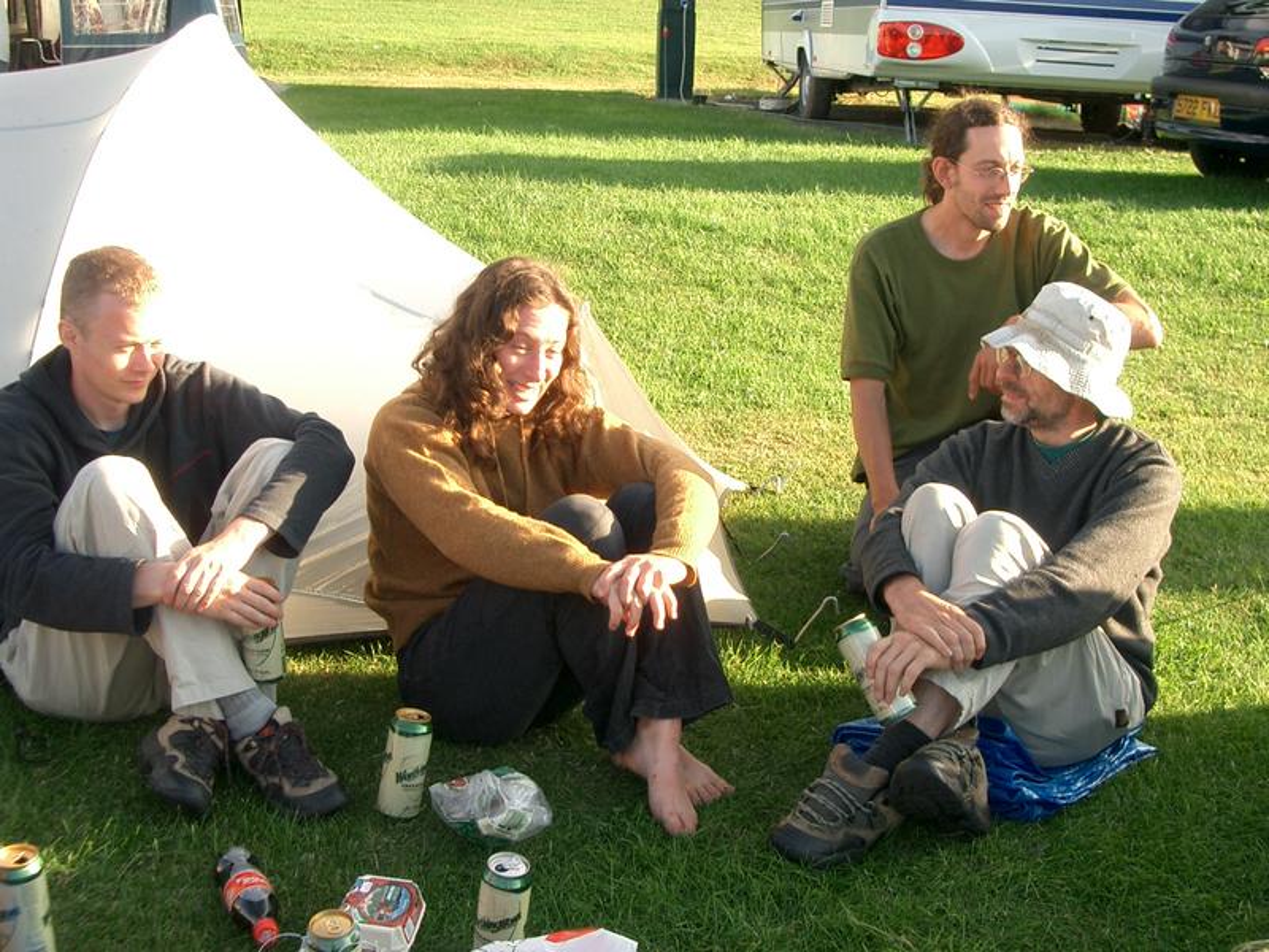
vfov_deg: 29.7
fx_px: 1796
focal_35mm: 49
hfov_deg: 38.9
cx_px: 634
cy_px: 476
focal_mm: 8.2
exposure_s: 1/160
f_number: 3.1
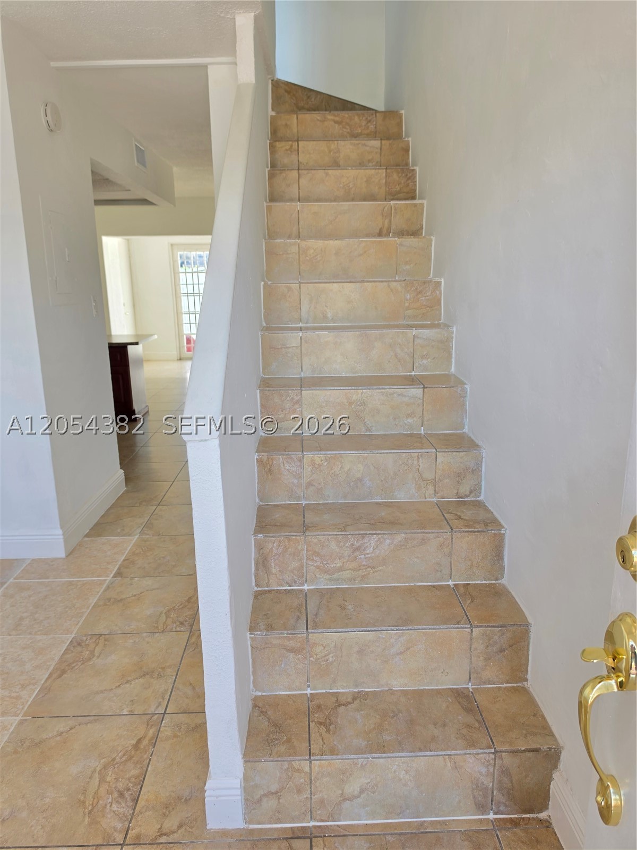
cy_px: 425
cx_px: 318
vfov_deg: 73.9
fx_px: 564
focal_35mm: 23
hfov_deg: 58.9
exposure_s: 1/180
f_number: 1.4
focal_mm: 6.5
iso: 50
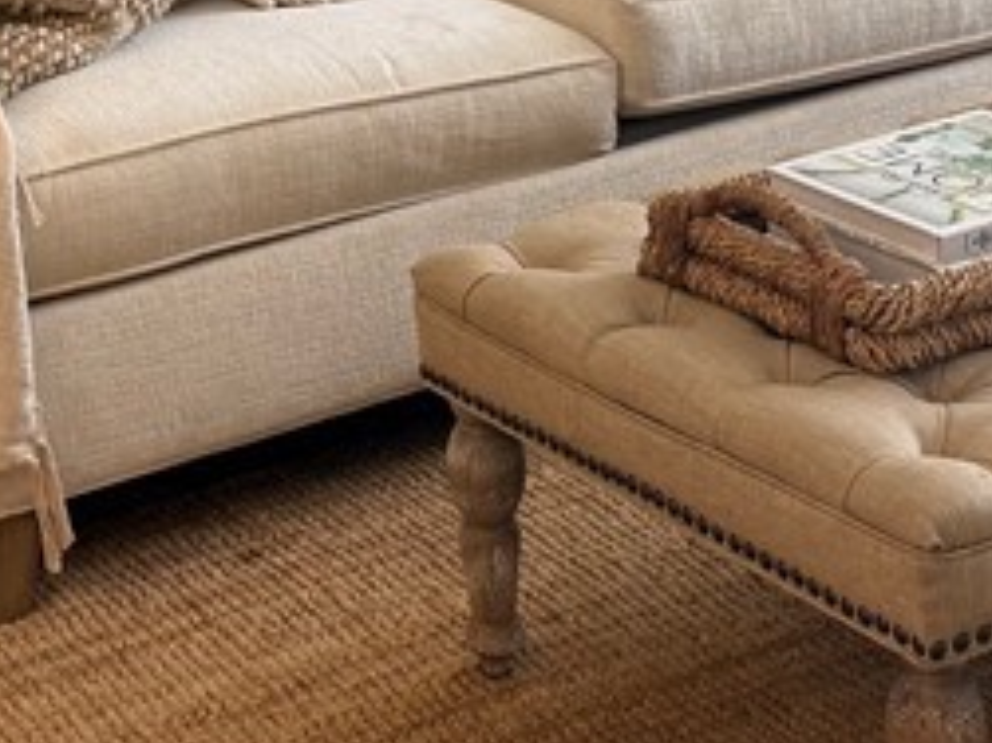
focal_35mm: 98
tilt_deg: -14.8
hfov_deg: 19.9
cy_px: 32
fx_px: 2807
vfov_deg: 14.9
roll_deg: +4.2
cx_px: 273
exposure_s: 1/60
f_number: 1.78
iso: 160
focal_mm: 6.76
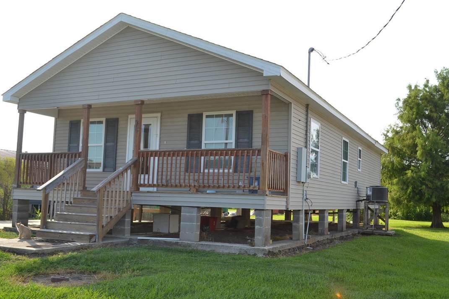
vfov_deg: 36.8
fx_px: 449
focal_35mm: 36
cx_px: 248
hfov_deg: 53.0
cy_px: 165
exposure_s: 1/200
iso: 100
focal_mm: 20
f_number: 6.3
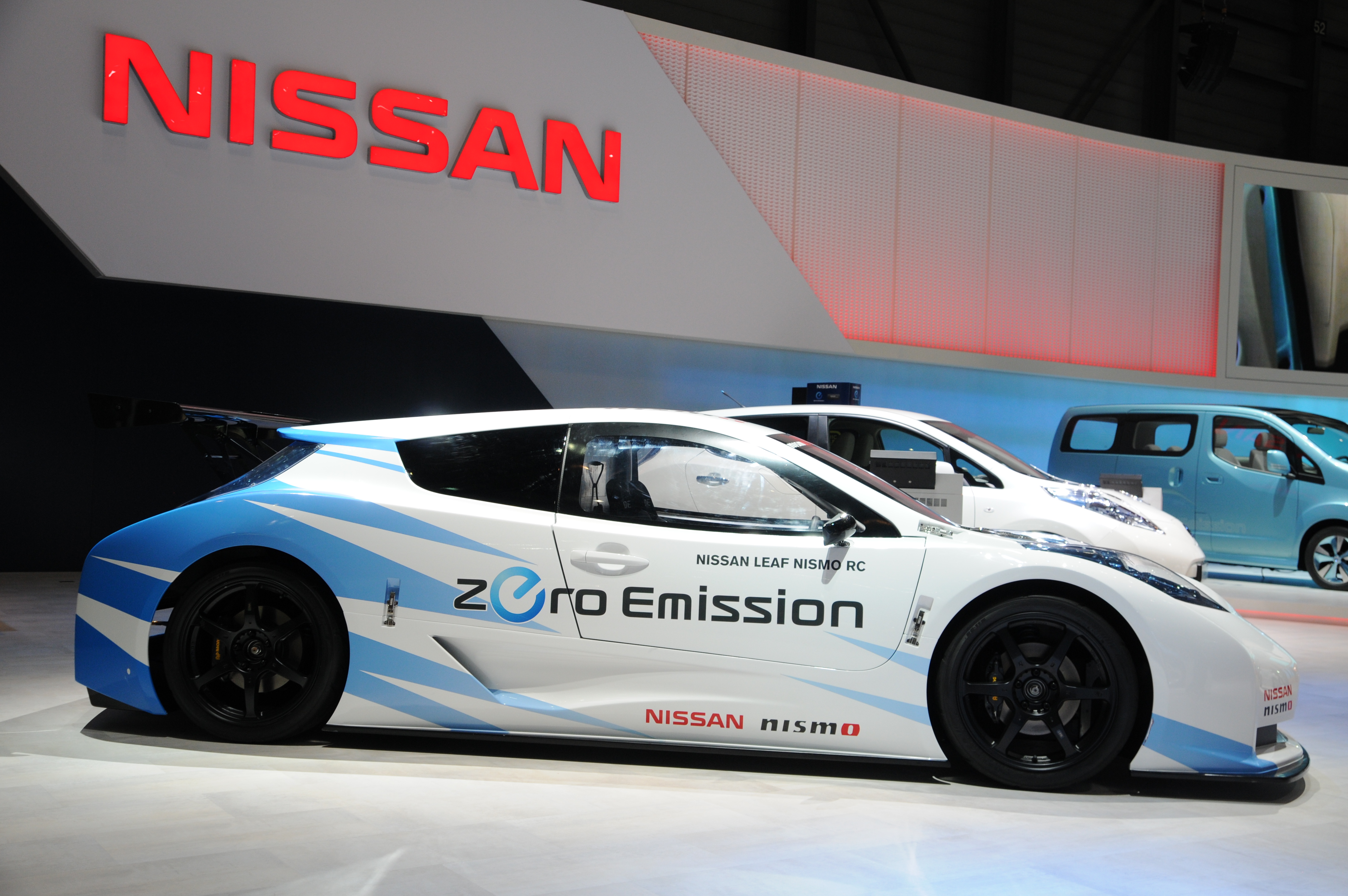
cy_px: 448
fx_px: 1459
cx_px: 674
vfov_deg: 34.1
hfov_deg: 49.6
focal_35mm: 39
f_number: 8
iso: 400
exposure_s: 1/250
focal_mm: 26
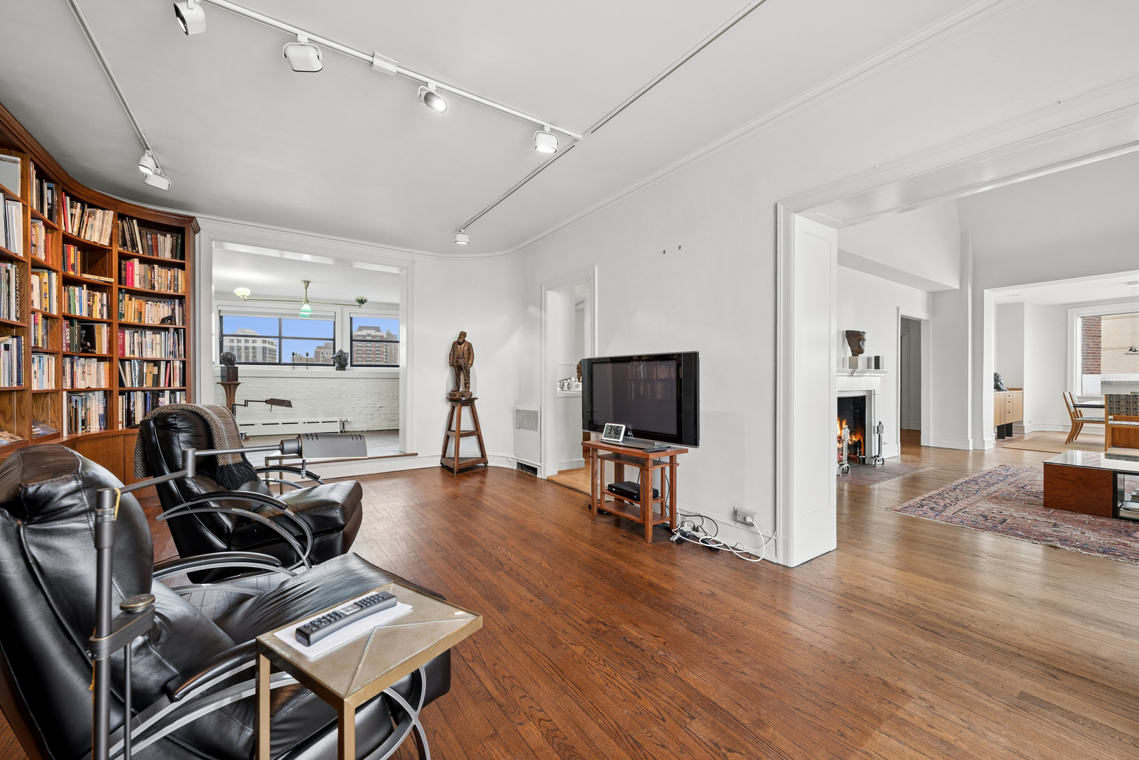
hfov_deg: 104.3
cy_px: 380
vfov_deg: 81.2
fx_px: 443
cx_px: 570
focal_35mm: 14
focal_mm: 14
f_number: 8
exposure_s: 1/15
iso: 400
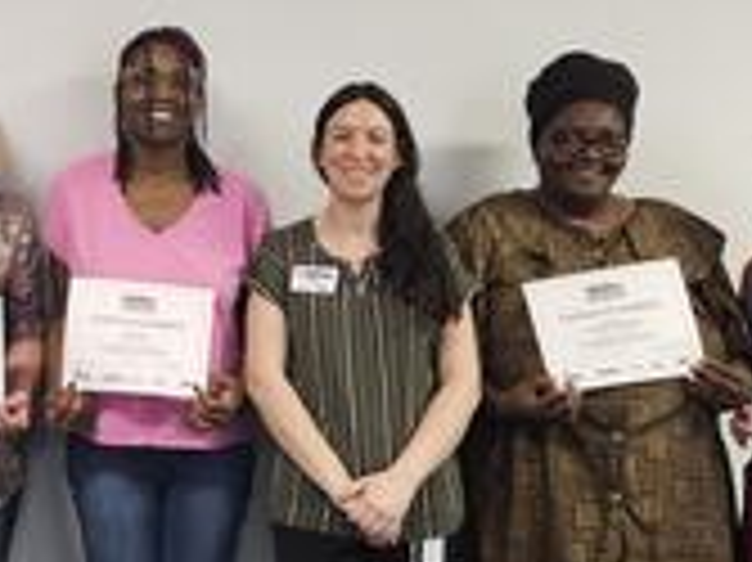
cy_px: 198
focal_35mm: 55
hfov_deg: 33.5
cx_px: 104
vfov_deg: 26.4
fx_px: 1194
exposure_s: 1/60
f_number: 1.8
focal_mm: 5.4
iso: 500
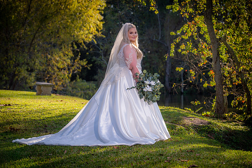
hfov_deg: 20.0
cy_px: 84
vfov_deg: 13.4
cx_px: 126
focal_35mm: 102
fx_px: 714
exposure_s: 1/125
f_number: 5.6
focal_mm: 102
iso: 100
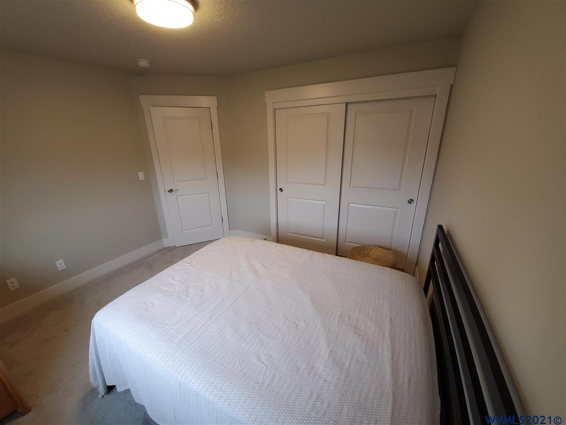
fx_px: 213
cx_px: 283
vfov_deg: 89.9
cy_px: 212
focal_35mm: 13
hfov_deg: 106.2
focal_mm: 1.8
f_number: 2.2
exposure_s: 1/60
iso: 200
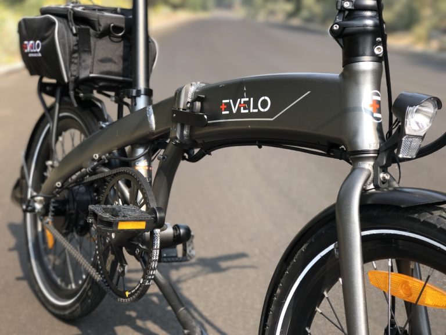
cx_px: 223
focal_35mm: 57
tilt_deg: -17.2
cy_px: 168
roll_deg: -4.0
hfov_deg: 33.8
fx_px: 734
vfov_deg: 25.7
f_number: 2.8
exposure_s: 1/249
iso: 20
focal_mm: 6.6
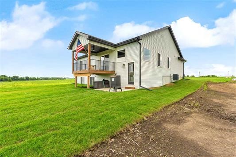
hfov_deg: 95.0
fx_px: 108
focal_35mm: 16
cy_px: 78
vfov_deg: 72.0
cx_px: 118
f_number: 9
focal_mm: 16.5
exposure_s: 1/50
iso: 250
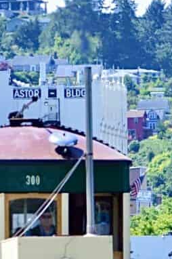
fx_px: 2163
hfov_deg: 4.6
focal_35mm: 301
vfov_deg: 6.8
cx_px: 68
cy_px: 281
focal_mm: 75
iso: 400
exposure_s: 1/320
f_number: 10
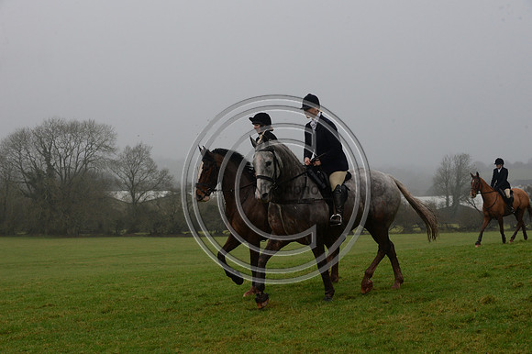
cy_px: 177
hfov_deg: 28.9
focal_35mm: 70
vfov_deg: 19.4
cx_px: 266
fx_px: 1034
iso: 1600
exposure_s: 1/800
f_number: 9
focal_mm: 70
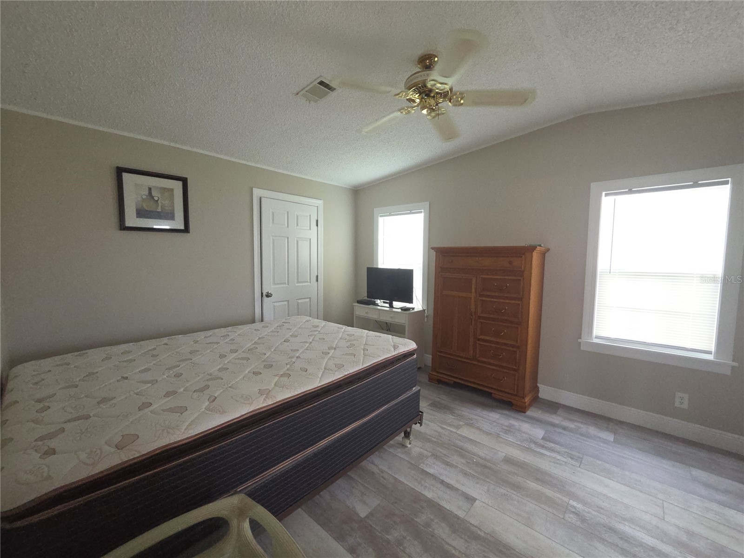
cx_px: 372
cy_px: 279
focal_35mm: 13
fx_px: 279
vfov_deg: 89.9
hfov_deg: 106.2
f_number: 2.2
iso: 320
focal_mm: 2.2
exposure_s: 1/60
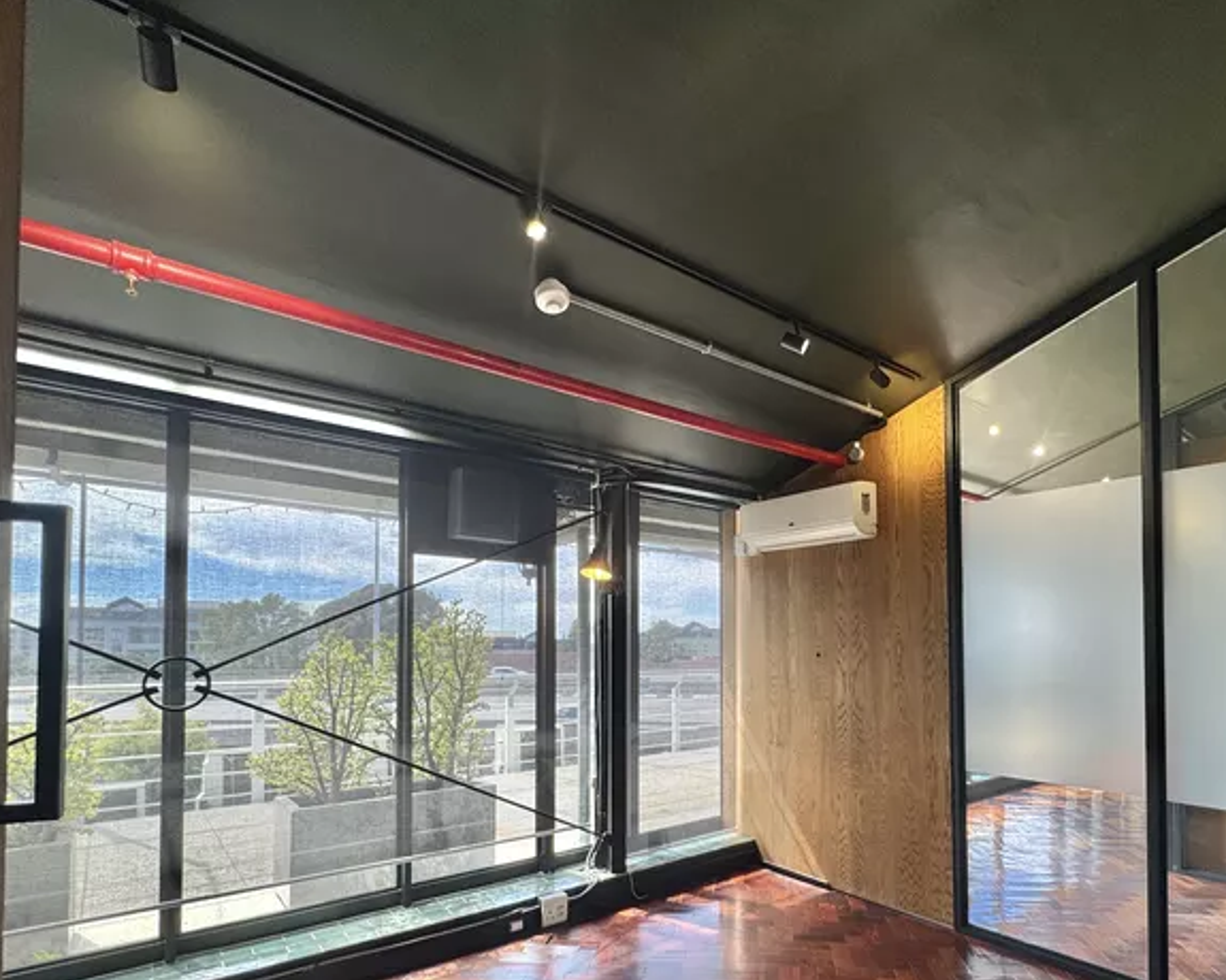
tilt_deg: +0.7
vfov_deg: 69.3
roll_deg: +0.5
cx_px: 699
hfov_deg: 82.8
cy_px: 635
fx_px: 689
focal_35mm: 19
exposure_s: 1/100
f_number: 2.2
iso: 50
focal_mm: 2.22
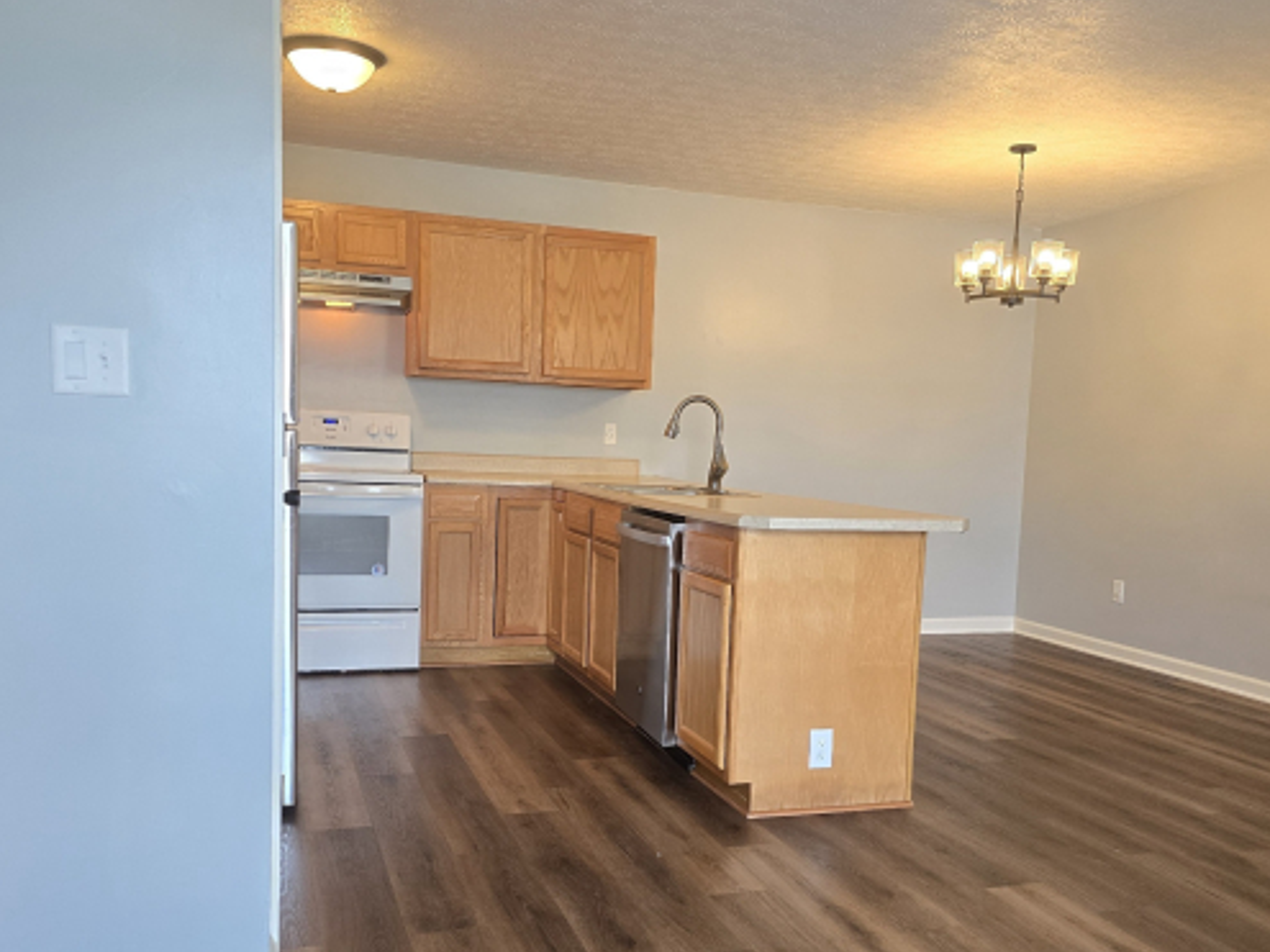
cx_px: 656
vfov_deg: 45.2
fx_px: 1137
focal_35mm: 31
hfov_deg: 58.4
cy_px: 565
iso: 160
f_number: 1.7
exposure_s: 1/120
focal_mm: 6.3
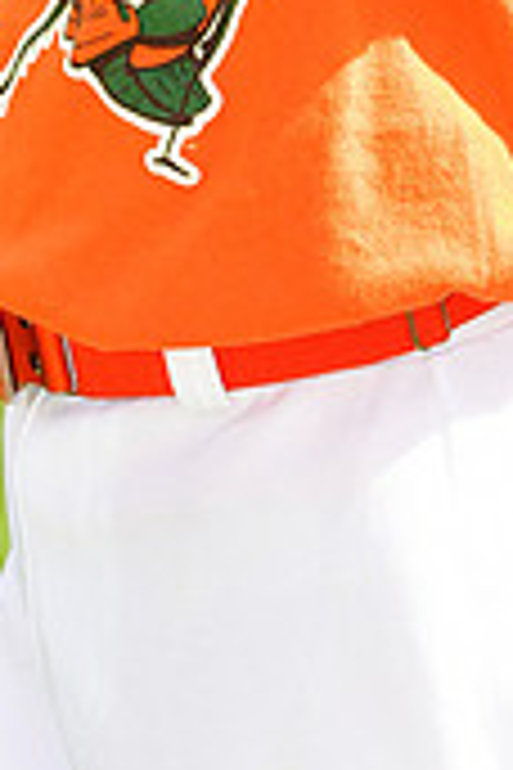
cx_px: 398
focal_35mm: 637
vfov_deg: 3.2
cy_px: -450
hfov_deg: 2.2
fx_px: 13608
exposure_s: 1/500
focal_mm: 125
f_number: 5
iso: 200
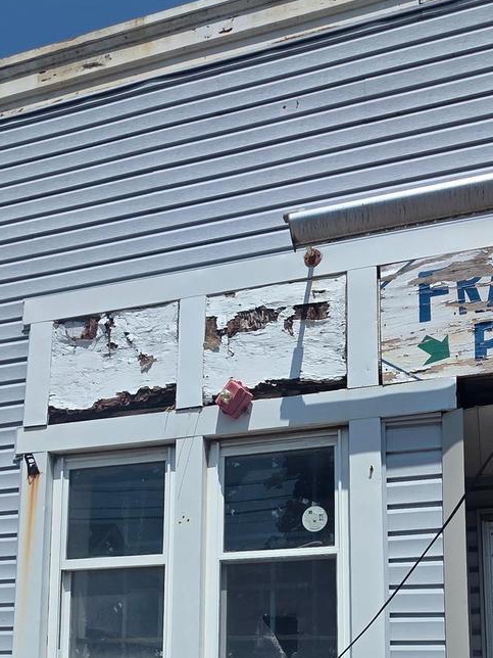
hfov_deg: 44.9
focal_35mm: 31
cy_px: 598
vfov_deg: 51.2
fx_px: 589
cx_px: 321
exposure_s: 1/3697
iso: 40
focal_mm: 2.2
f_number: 1.9
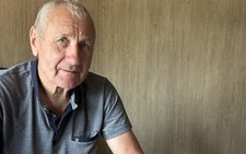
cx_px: 121
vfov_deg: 26.2
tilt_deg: -8.1
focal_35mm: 49
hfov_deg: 41.0
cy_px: 108
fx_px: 329
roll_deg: -0.9
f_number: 1.5
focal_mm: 5.7
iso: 100
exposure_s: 1/121
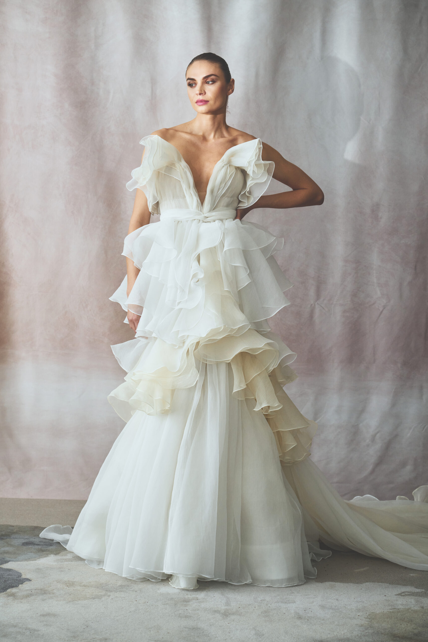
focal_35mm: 85
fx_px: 1516
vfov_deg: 23.9
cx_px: 214
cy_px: 321
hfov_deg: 16.1
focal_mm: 85
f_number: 4
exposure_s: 1/250
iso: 800
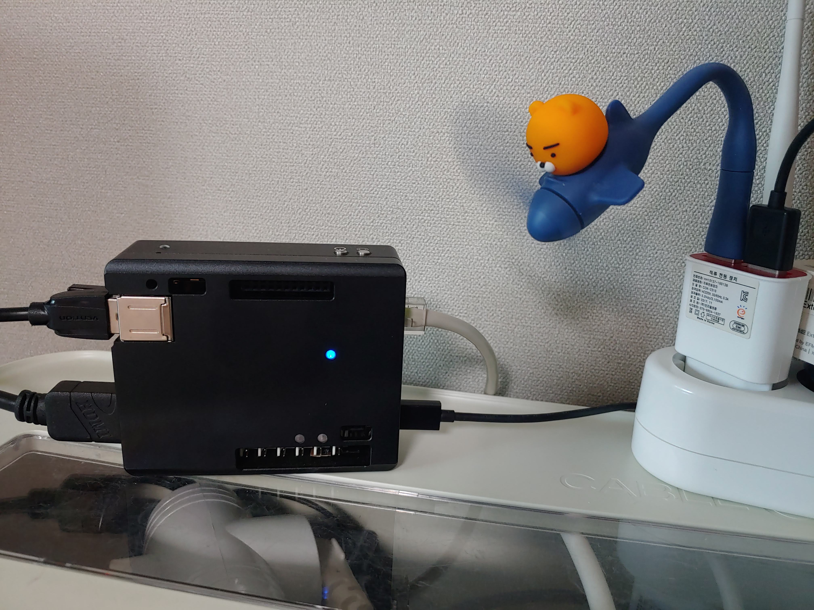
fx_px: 588
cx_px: 407
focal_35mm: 25
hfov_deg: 69.4
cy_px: 305
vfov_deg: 54.9
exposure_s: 1/40
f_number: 1.5
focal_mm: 4.23
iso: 150
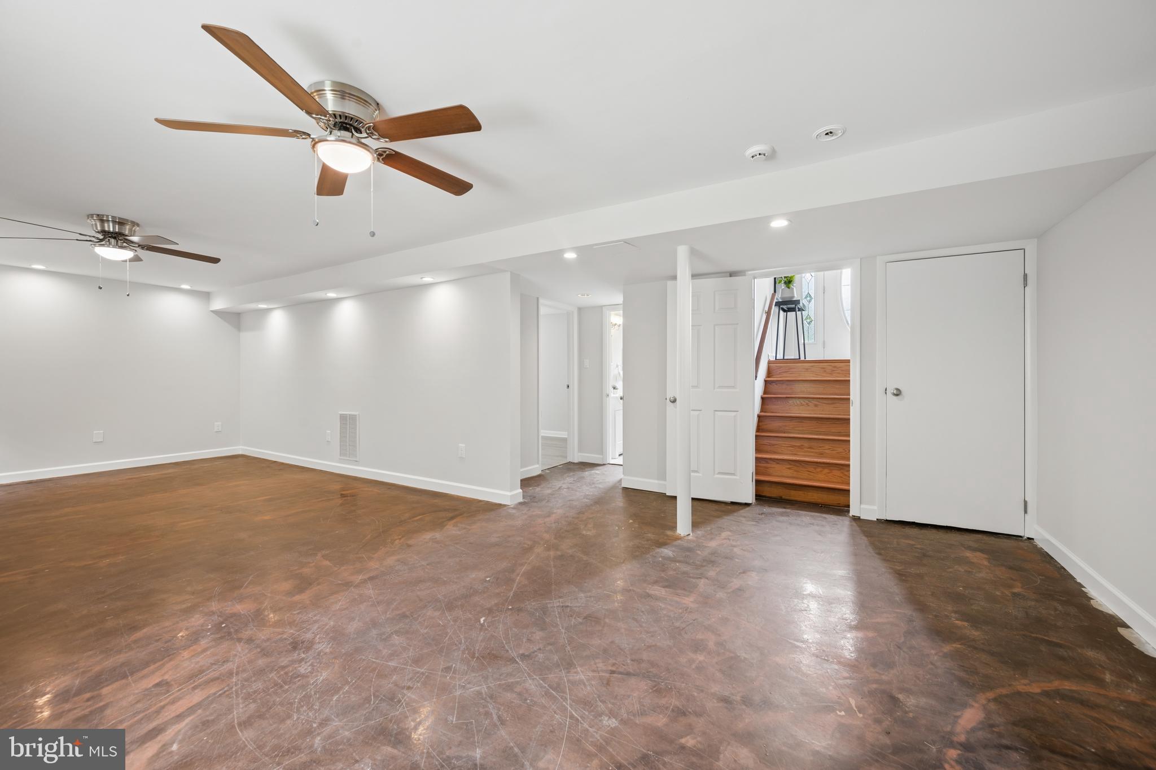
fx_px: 449
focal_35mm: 14
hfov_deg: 104.3
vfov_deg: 81.2
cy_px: 385
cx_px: 578
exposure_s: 1/8
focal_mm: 14
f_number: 8
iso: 200
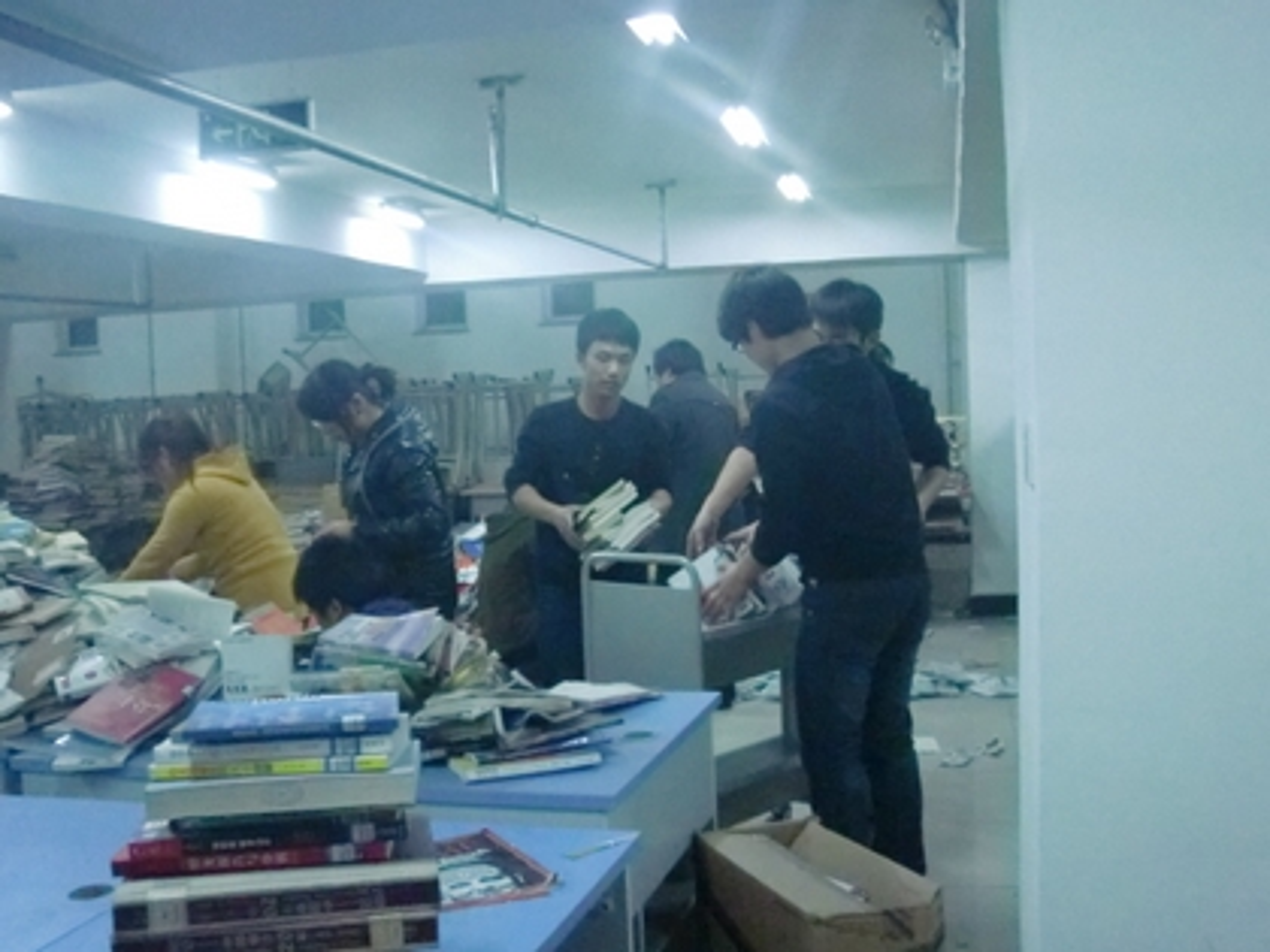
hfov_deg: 49.0
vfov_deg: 37.7
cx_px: 635
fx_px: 1394
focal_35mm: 38
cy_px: 476
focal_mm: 6.66
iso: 1600
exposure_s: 1/50
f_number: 3.9
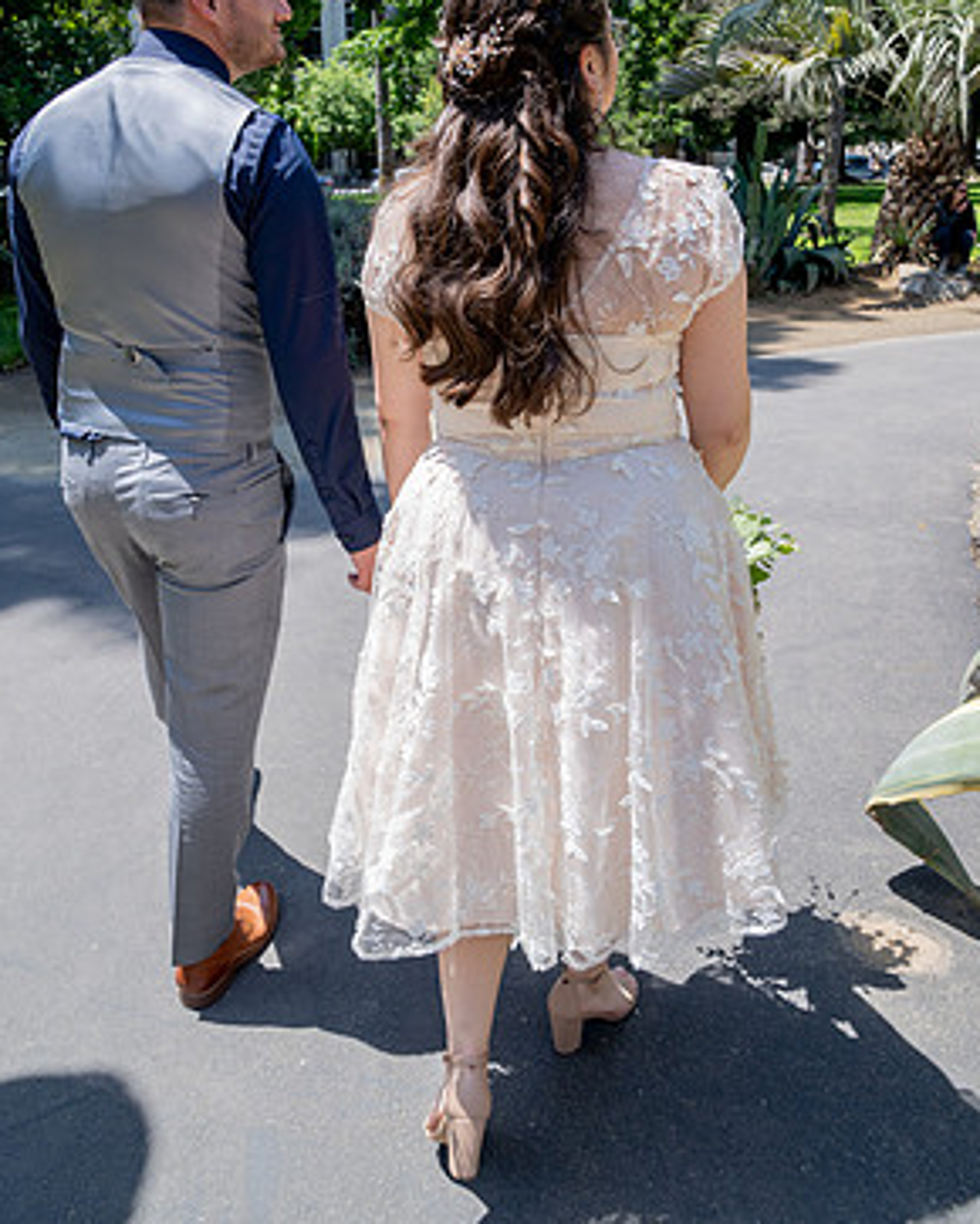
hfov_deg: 51.6
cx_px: 500
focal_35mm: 28
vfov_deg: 61.7
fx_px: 1014
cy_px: 500
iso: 250
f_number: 9
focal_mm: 24
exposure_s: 1/320
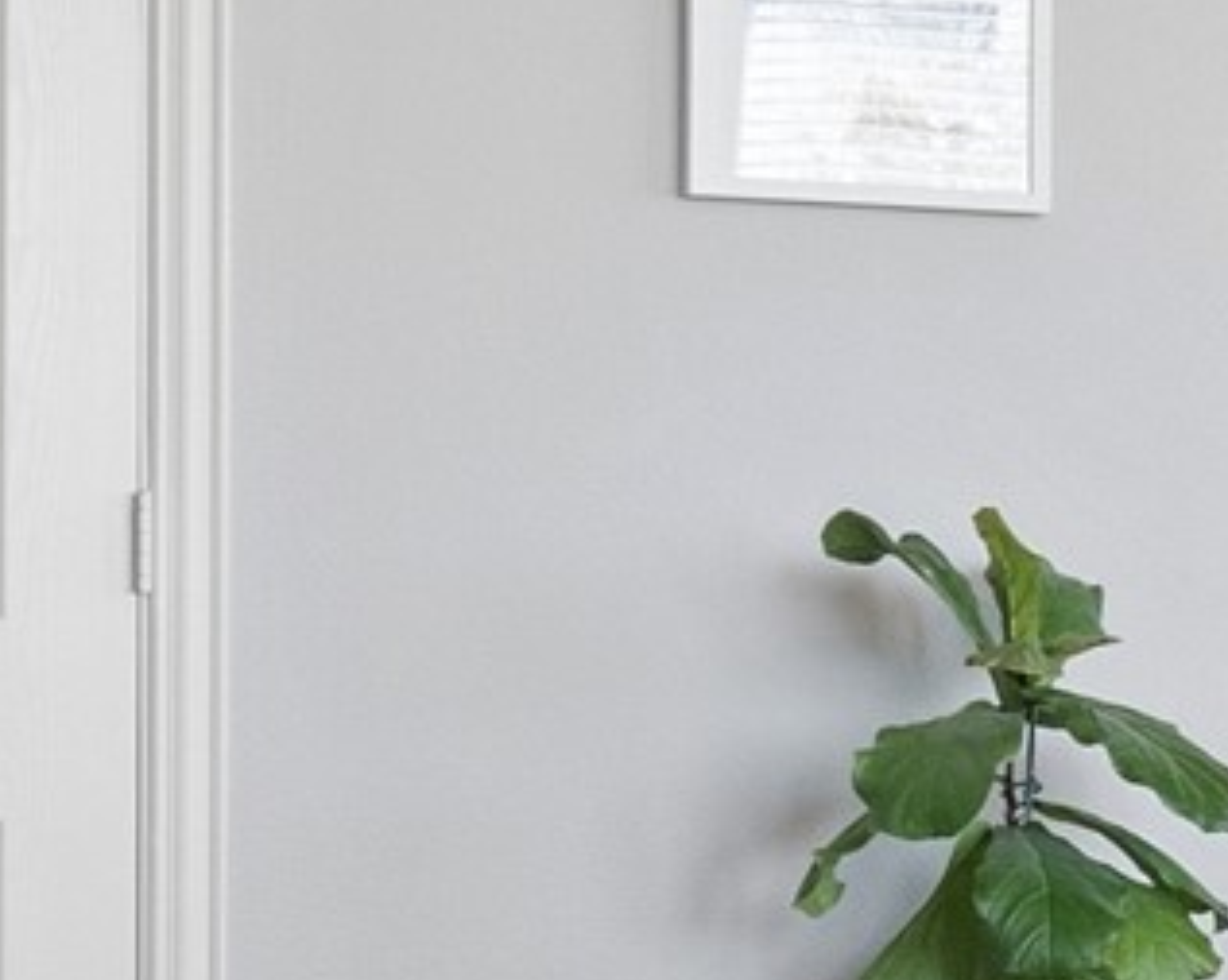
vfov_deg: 14.5
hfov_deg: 15.4
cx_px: 2251
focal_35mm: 106
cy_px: 649
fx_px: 3857
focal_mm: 11
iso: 250
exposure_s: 1/30
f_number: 9
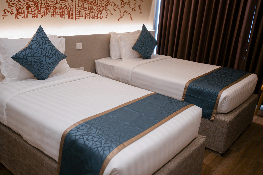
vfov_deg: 38.9
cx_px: 132
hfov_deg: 55.8
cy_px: 88
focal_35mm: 34
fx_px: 248
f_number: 2.8
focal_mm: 34
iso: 400
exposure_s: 1/10
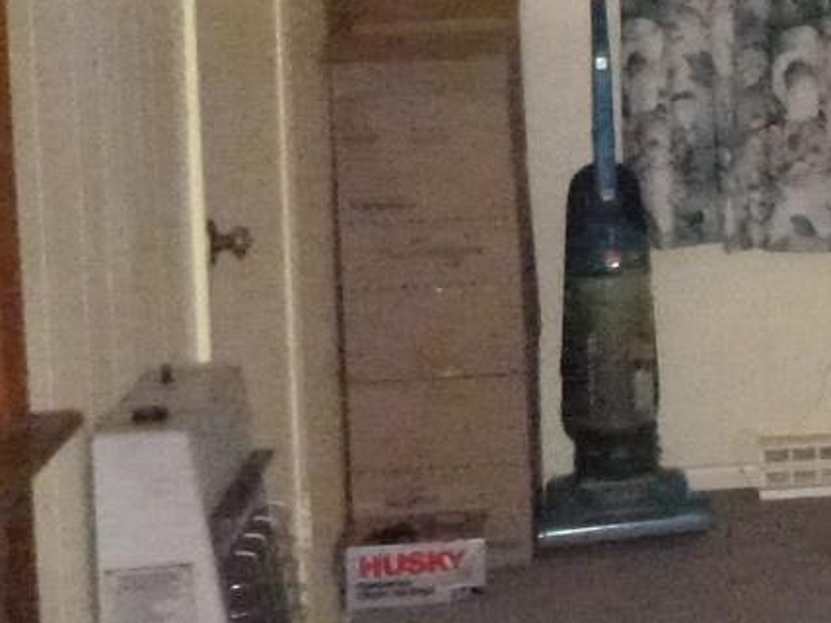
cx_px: 1475
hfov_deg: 14.5
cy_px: 148
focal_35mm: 120
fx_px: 2880
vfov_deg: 12.3
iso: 1250
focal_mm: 4.5
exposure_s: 1/60
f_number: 3.9
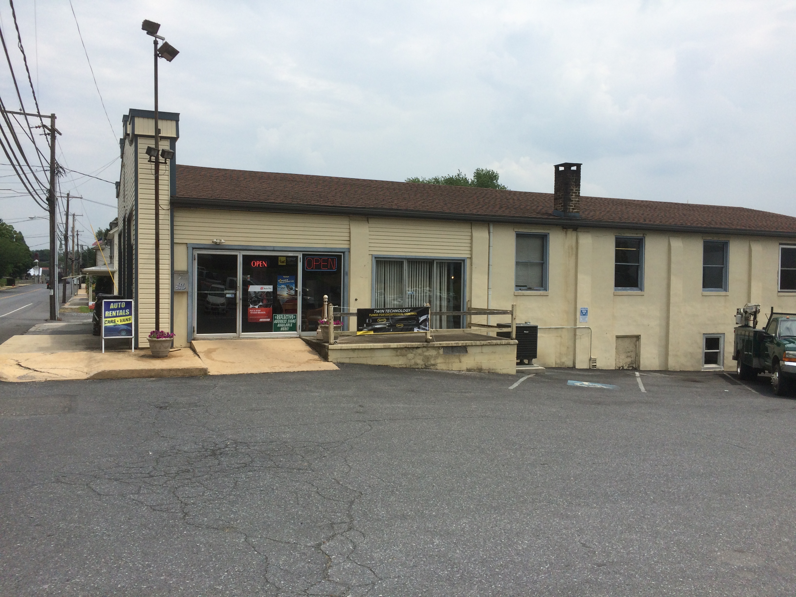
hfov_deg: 61.7
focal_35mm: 29
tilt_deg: -3.1
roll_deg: +0.9
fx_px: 667
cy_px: 298
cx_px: 398
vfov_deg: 48.2
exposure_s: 1/4115
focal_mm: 4.15
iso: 32
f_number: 2.2
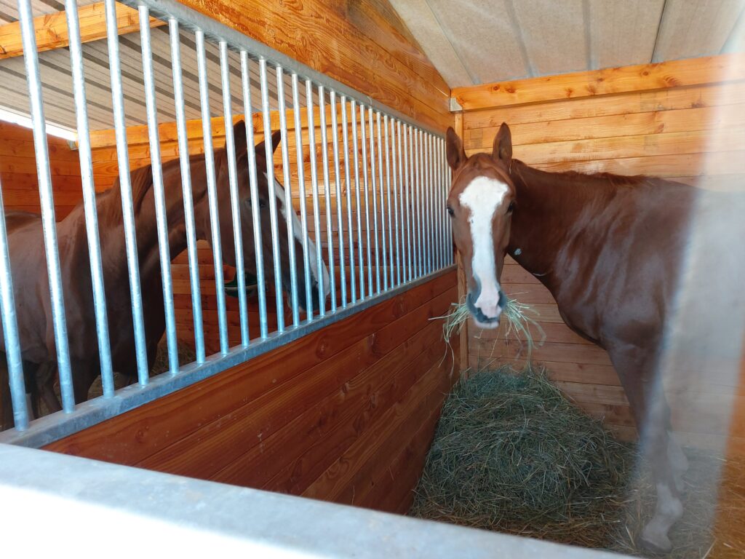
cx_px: 372
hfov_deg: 69.4
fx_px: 538
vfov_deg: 54.9
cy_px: 280
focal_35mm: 25
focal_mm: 4.58
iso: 100
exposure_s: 1/50
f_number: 2
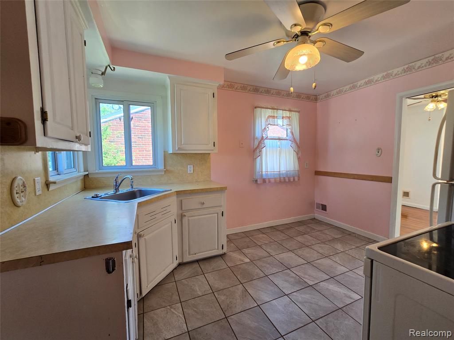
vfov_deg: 89.9
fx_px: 170
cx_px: 227
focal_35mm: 13
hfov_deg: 106.2
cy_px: 170
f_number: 2.2
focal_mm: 2.2
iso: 64
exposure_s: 1/60
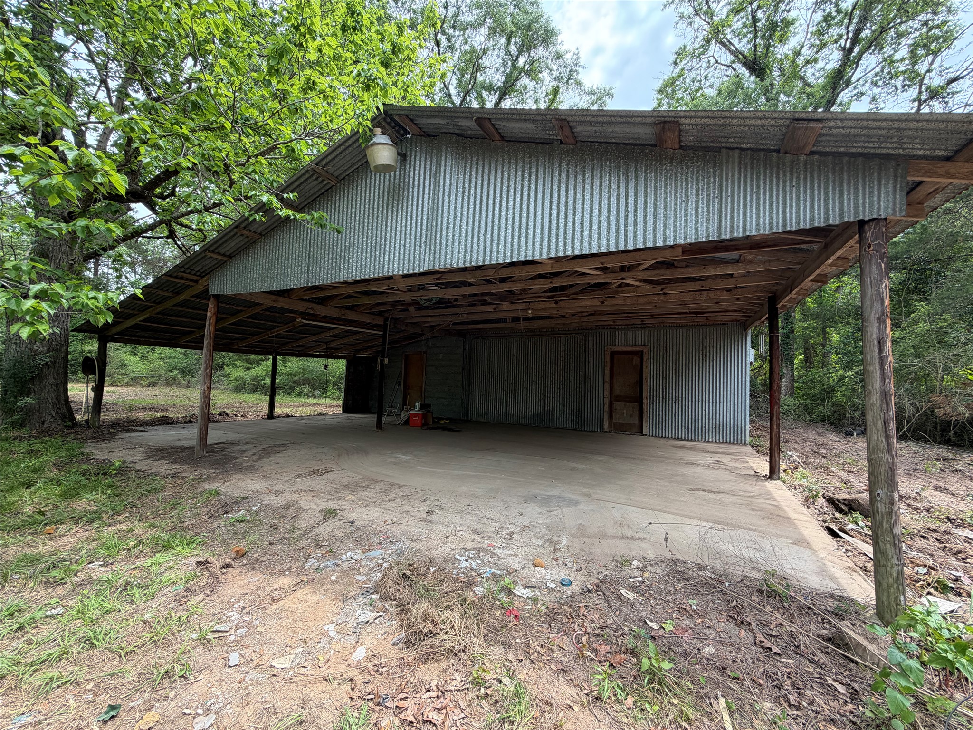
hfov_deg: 102.1
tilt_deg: +3.1
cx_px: 486
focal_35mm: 14
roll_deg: -1.5
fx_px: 394
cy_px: 365
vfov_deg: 85.7
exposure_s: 1/323
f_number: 2.2
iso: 50
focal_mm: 2.22
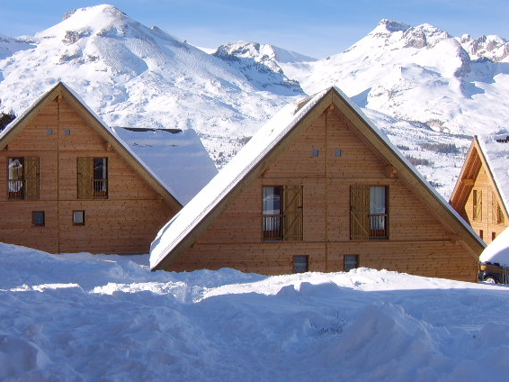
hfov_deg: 43.9
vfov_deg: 33.6
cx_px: 250
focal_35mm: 43
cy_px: 187
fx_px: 632
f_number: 6.7
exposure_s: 1/176
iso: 50
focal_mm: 9.86
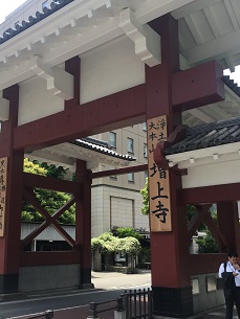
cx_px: 90
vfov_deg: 48.9
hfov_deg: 37.5
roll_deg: -0.7
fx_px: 351
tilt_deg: +11.4
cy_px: 176
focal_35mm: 38
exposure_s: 1/519
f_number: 2.2
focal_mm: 4.15
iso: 25
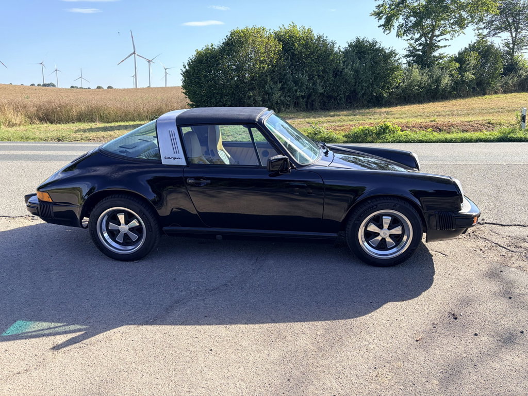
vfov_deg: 53.1
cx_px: 264
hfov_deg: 67.3
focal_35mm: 26
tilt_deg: -12.7
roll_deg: -2.8
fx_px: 397
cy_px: 198
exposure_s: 1/1451
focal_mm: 5.96
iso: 64
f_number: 1.6
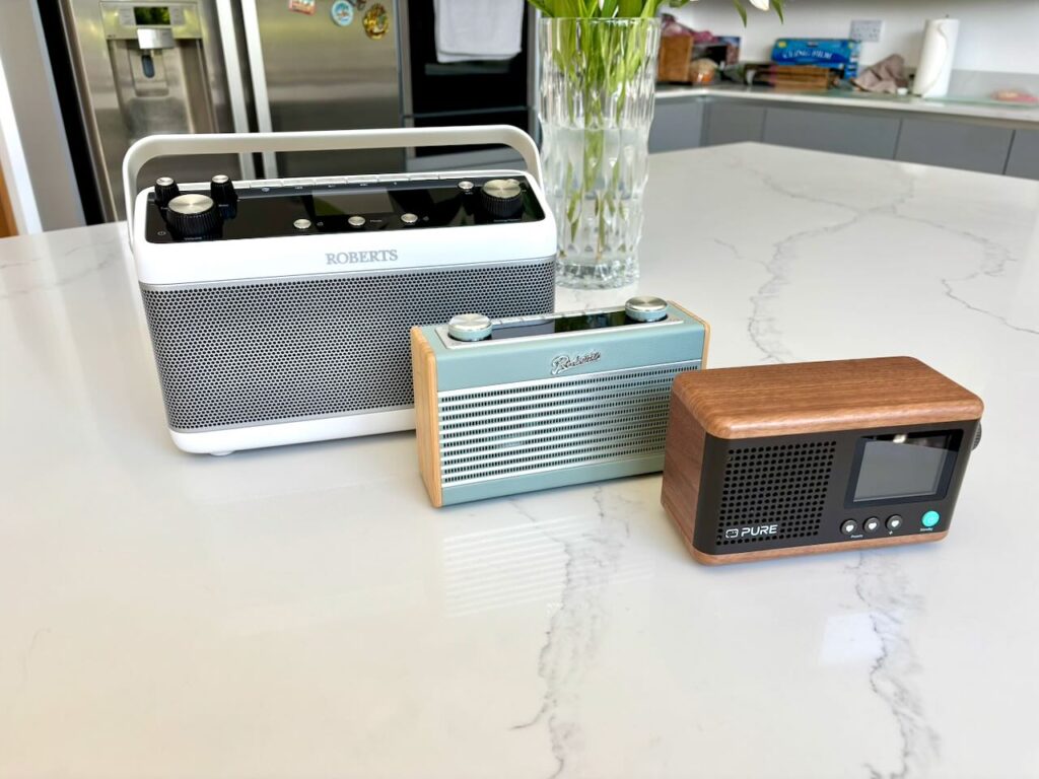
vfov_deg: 53.1
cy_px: 390
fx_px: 780
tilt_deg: -25.0
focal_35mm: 26
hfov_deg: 67.3
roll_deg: -0.2
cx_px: 520
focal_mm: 5.96
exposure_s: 1/270
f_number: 1.6
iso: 50
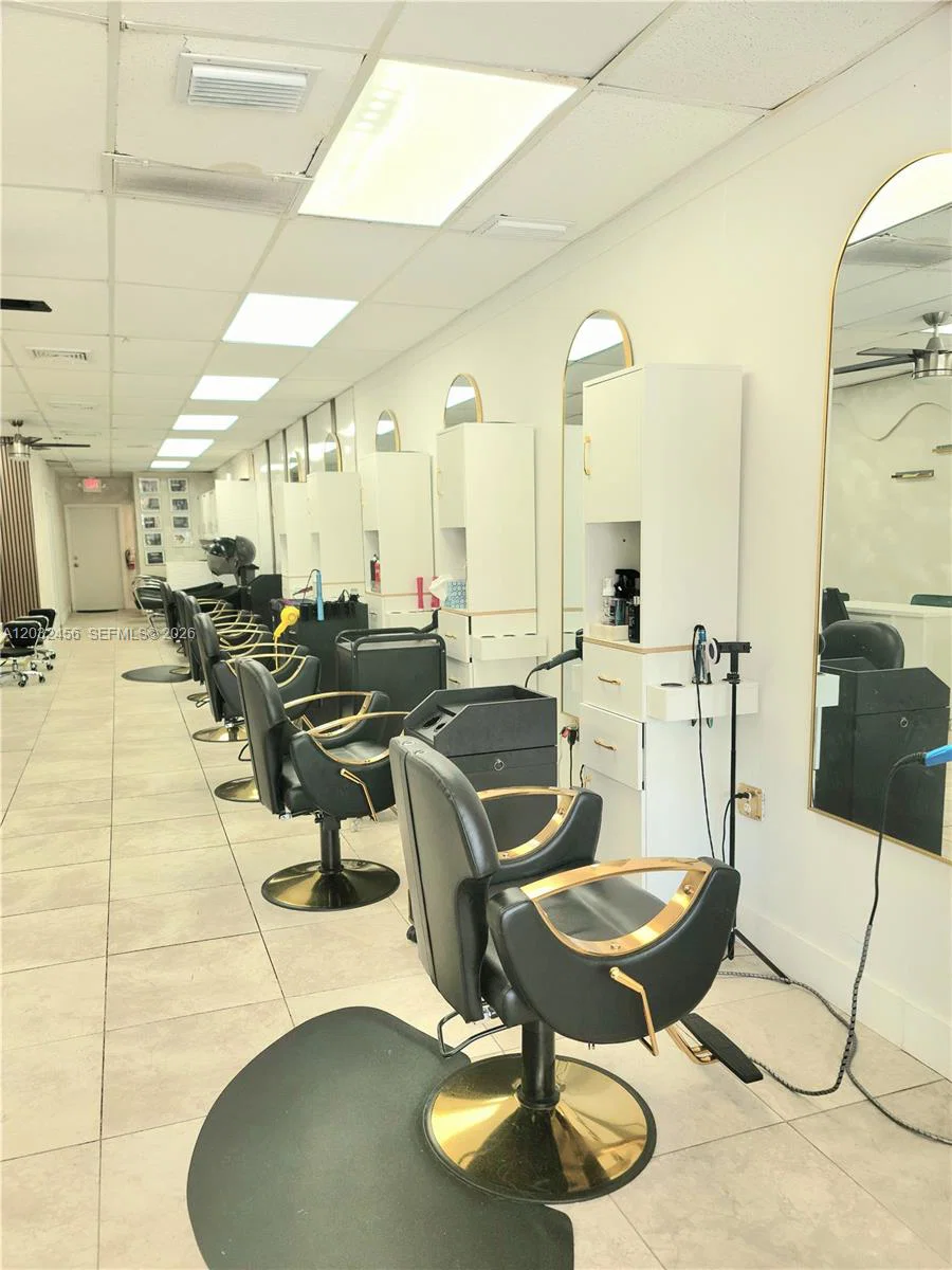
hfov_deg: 54.9
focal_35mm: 25
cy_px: 635
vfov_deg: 69.4
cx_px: 476
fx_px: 917
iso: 20
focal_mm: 7
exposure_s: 1/60.2
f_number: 1.8
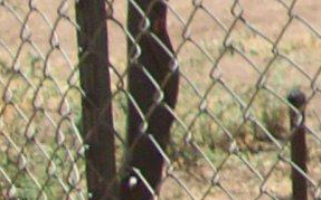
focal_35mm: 257
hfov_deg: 7.0
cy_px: -536
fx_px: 2247
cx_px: 1082
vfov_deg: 4.7
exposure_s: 1/608
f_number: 2.8
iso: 64
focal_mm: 5.7
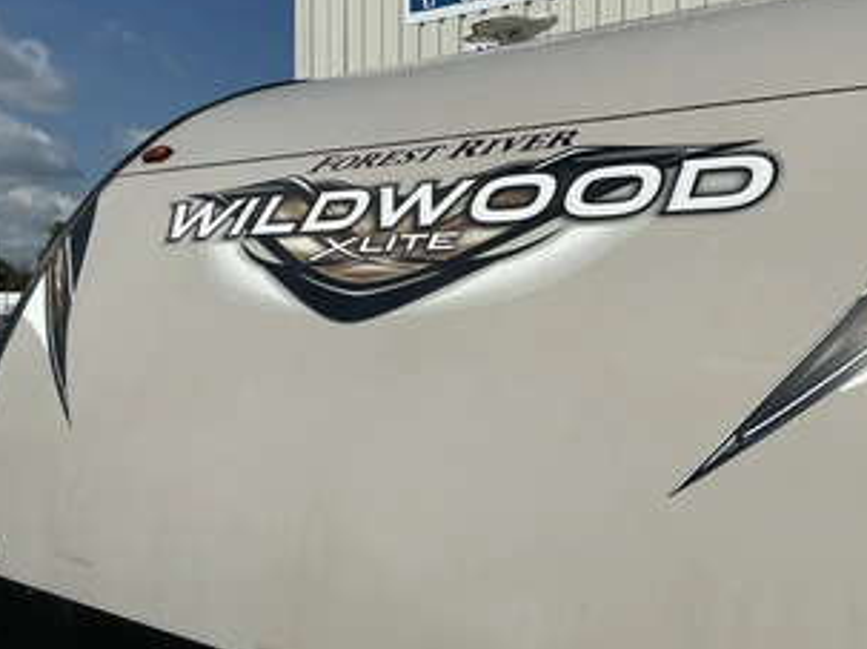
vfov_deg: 38.6
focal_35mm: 37
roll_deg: -1.5
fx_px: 926
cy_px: 323
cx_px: 512
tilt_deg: +0.1
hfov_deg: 49.9
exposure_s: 1/6536
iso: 25
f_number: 1.8
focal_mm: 3
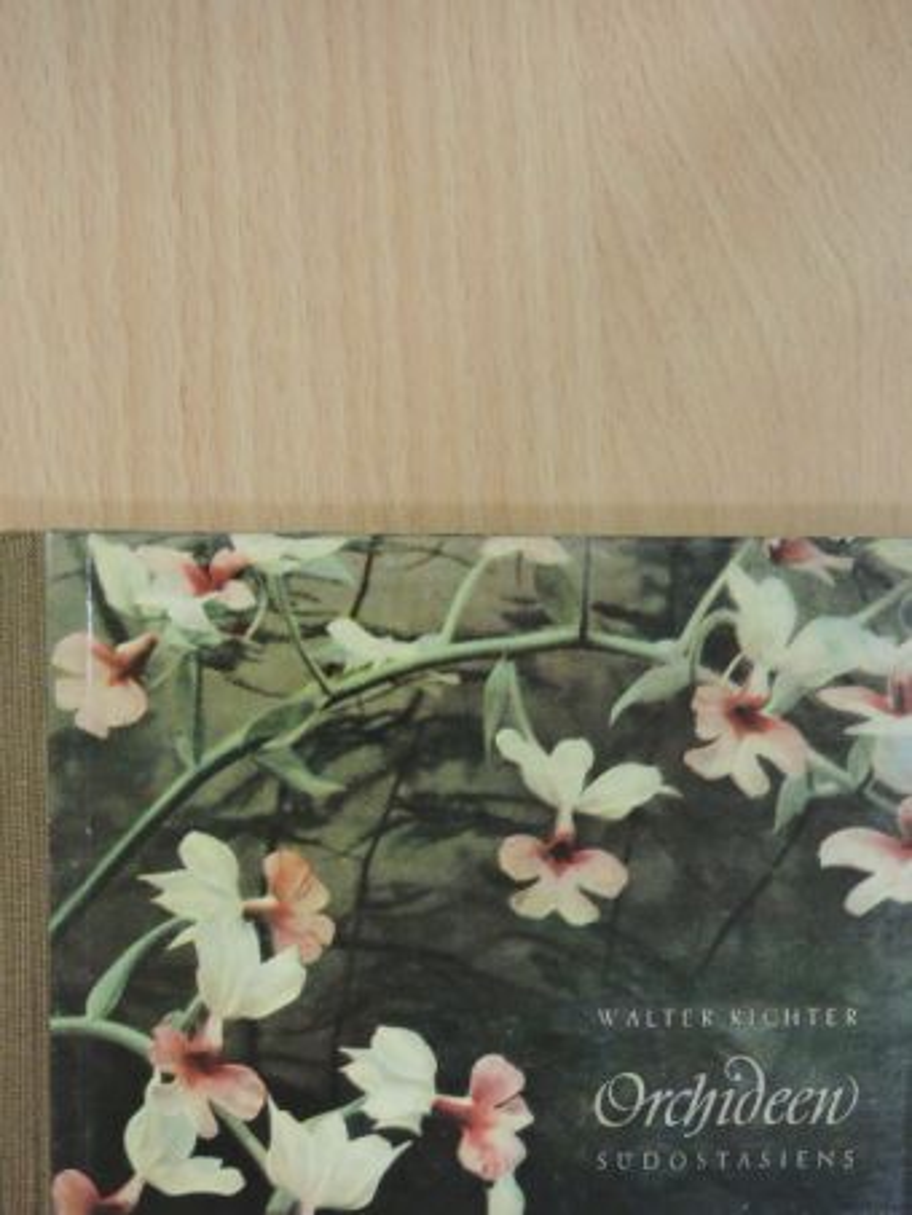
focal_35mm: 65
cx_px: 456
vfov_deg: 29.8
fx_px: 2282
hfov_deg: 22.6
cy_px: 608
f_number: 4.2
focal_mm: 11.6
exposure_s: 1/30
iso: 1250
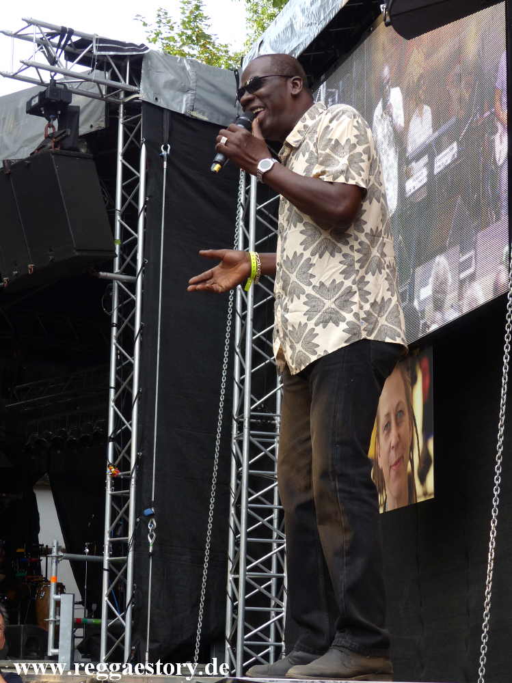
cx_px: 256
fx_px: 1697
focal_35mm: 86
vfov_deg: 22.8
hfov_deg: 17.2
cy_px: 342
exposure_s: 1/100
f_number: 3.5
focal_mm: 15.5
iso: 100
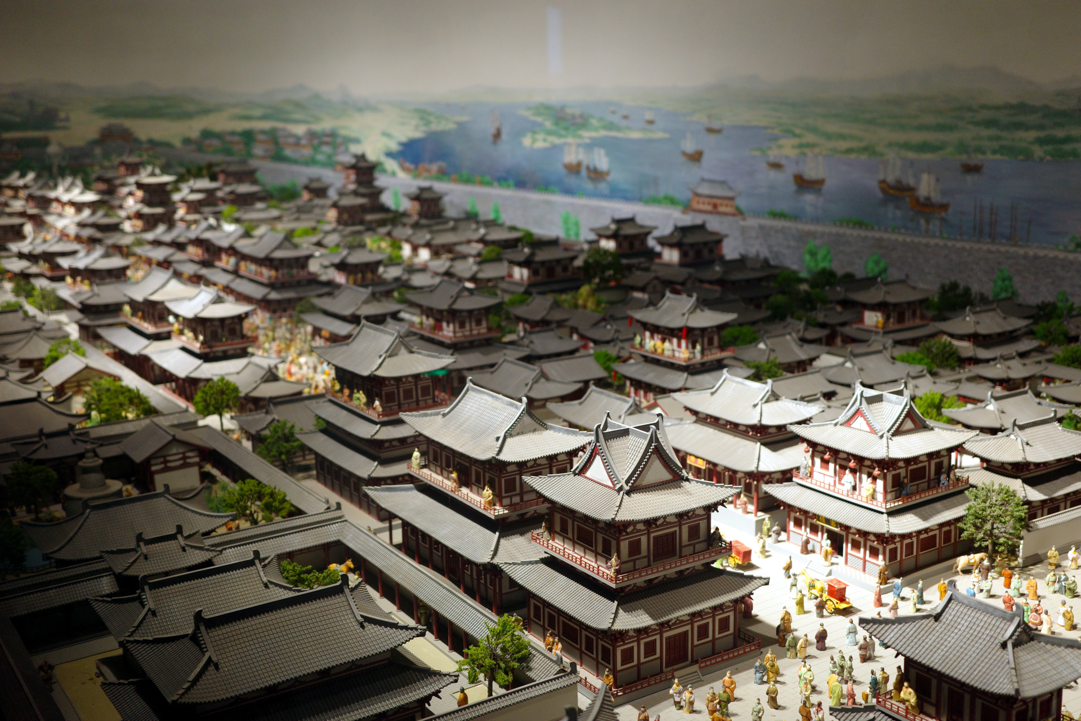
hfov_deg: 48.5
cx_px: 540
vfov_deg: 33.4
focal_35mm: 40
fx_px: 1201
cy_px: 360
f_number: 2.8
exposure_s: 1/40
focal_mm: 26
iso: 500
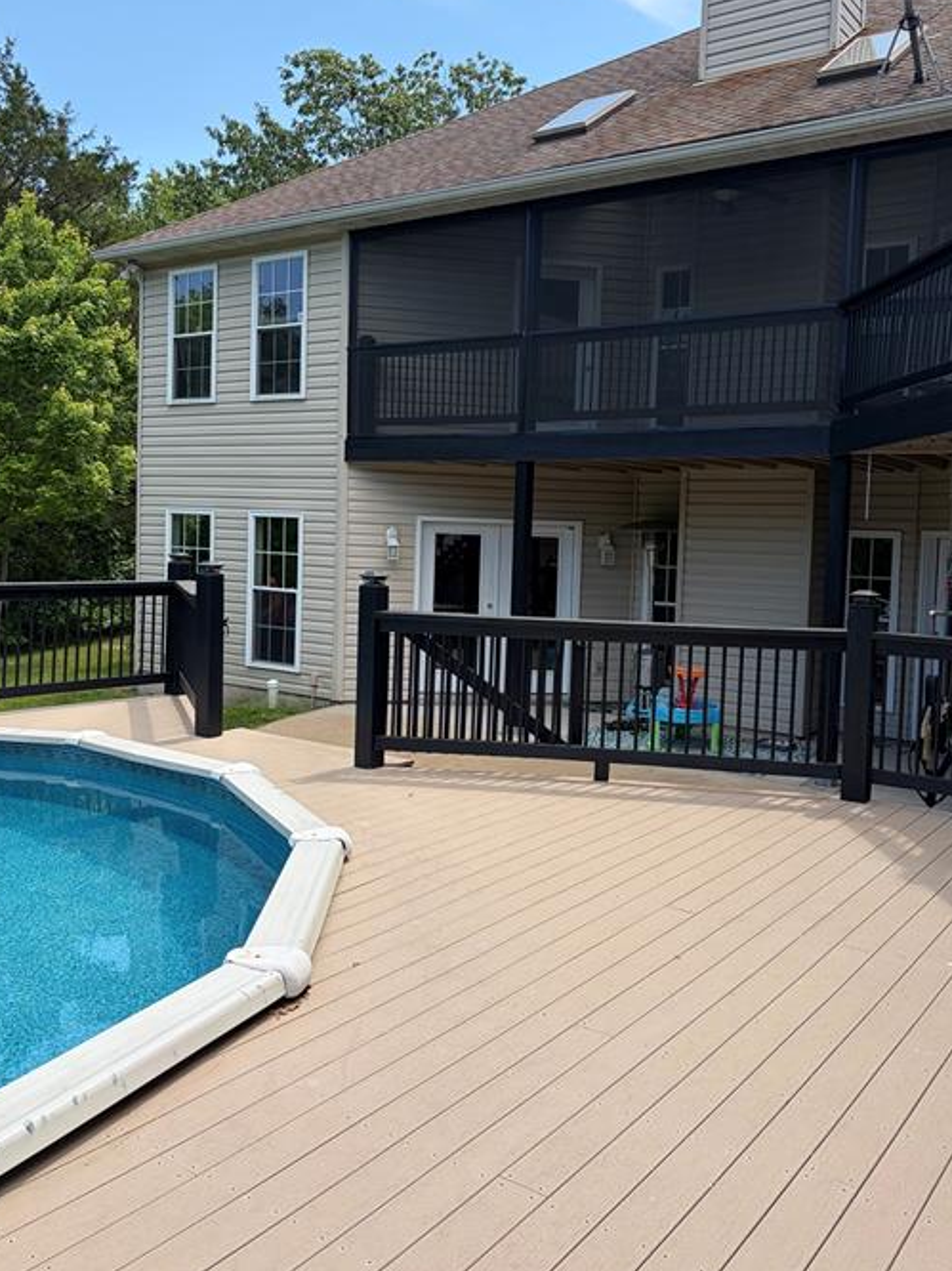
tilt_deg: -2.0
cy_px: 586
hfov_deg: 46.7
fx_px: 1101
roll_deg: -2.3
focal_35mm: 30
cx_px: 525
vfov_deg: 59.9
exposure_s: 1/1901
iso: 50
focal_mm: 5.96
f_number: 1.6
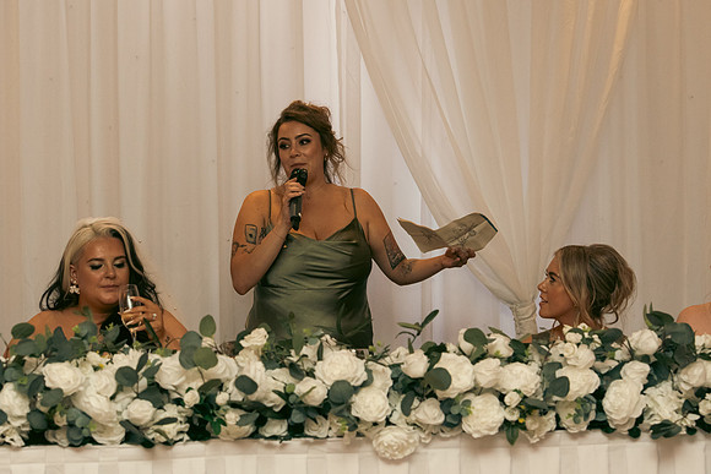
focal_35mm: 94
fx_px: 1857
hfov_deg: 21.7
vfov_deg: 14.6
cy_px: 237
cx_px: 356
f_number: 3.5
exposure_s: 1/160
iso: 2500
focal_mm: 63
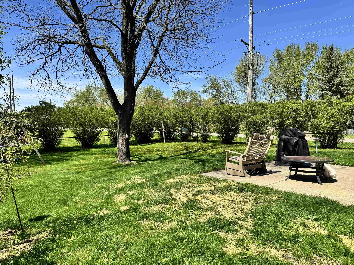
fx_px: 245
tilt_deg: -1.9
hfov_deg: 71.6
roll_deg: -0.5
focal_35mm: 24
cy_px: 132
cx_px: 177
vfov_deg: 56.8
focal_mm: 6.76
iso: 80
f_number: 1.78
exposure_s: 1/3802
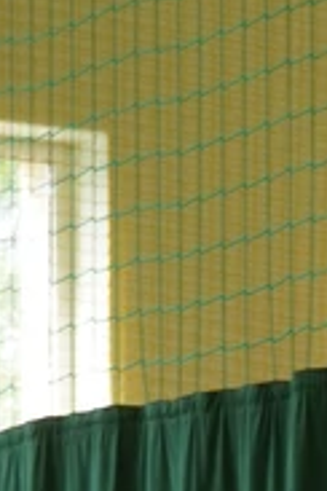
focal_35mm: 362
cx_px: 588
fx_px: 4929
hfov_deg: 3.8
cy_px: 1272
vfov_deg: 5.5
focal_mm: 43
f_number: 5
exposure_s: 1/125
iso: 320
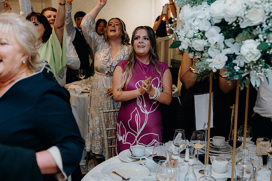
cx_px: 136
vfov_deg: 27.0
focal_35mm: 50
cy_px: 90
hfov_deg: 39.6
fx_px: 378
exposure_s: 1/160
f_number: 3.5
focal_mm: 50
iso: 2500
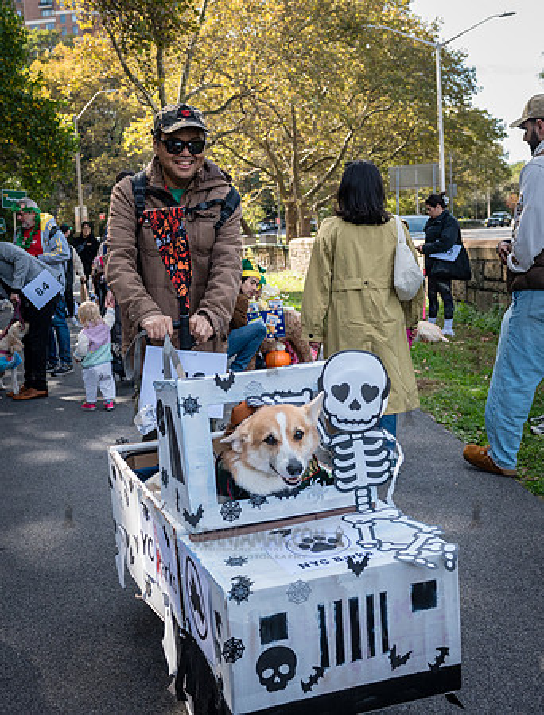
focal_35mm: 46
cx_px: 253
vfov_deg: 41.1
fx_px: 955
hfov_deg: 31.8
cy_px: 358
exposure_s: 1/1250
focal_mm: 32
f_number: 5
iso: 1000
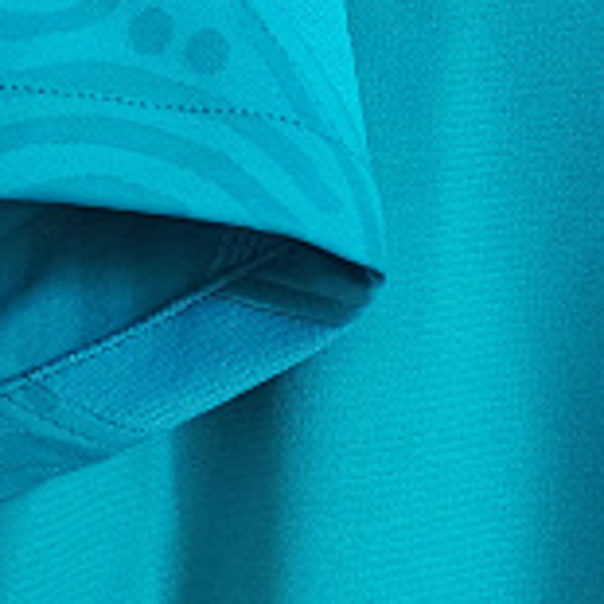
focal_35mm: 160
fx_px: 3159
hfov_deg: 10.1
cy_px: -339
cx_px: 1224
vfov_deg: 10.5
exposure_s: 1/100
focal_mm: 5.58
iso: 160
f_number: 1.8
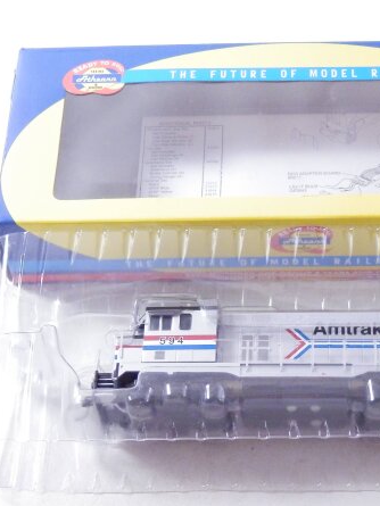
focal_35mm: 89
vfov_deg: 22.0
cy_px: 255
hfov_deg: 16.5
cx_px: 280
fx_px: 1302
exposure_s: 1/160
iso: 1600
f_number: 4.4
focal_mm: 11.9
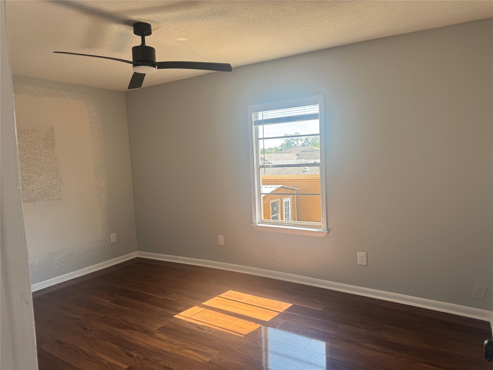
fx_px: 342
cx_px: 246
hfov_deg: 71.6
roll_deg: +2.0
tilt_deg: -4.8
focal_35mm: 24
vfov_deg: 56.8
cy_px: 185
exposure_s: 1/323
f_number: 1.78
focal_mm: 6.76
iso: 80
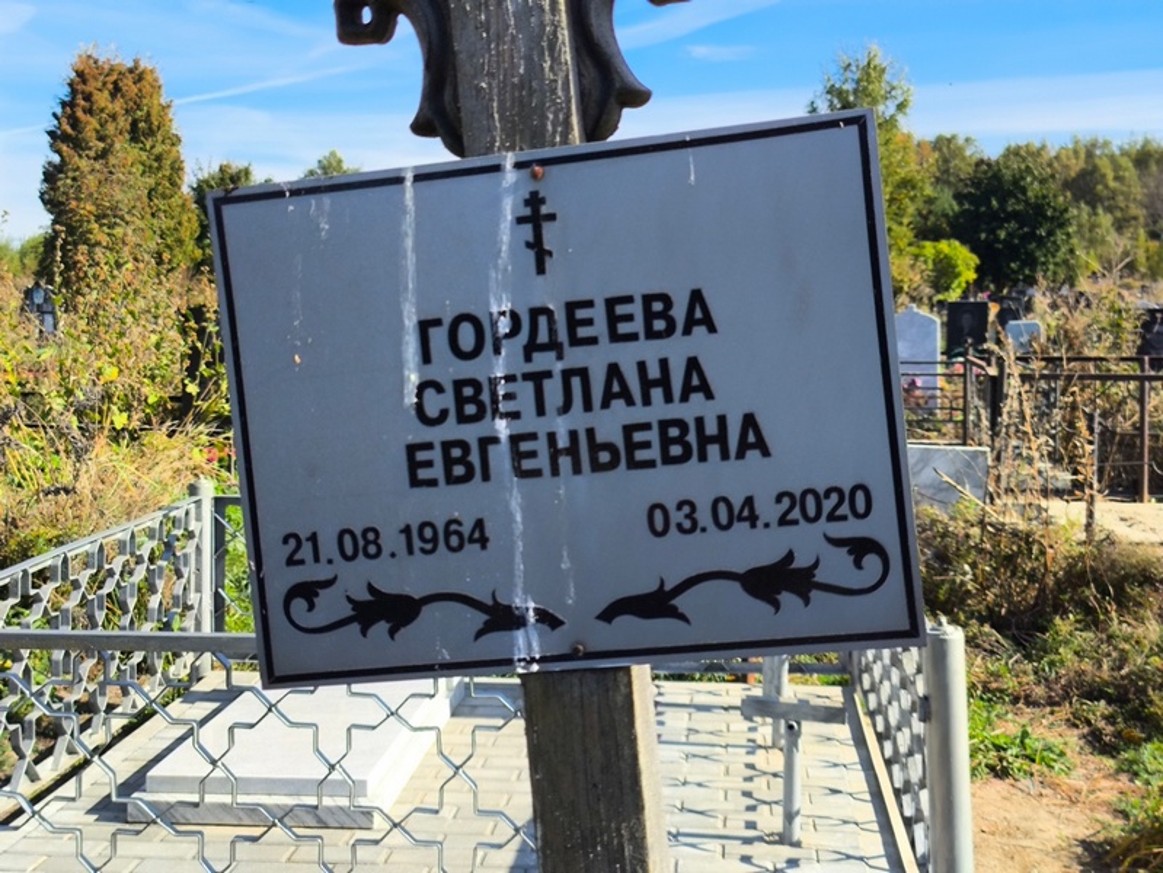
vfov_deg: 29.1
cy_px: 436
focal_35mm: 50
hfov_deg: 38.2
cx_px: 582
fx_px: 1681
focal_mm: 4.71
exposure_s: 1/877
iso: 50
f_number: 1.7
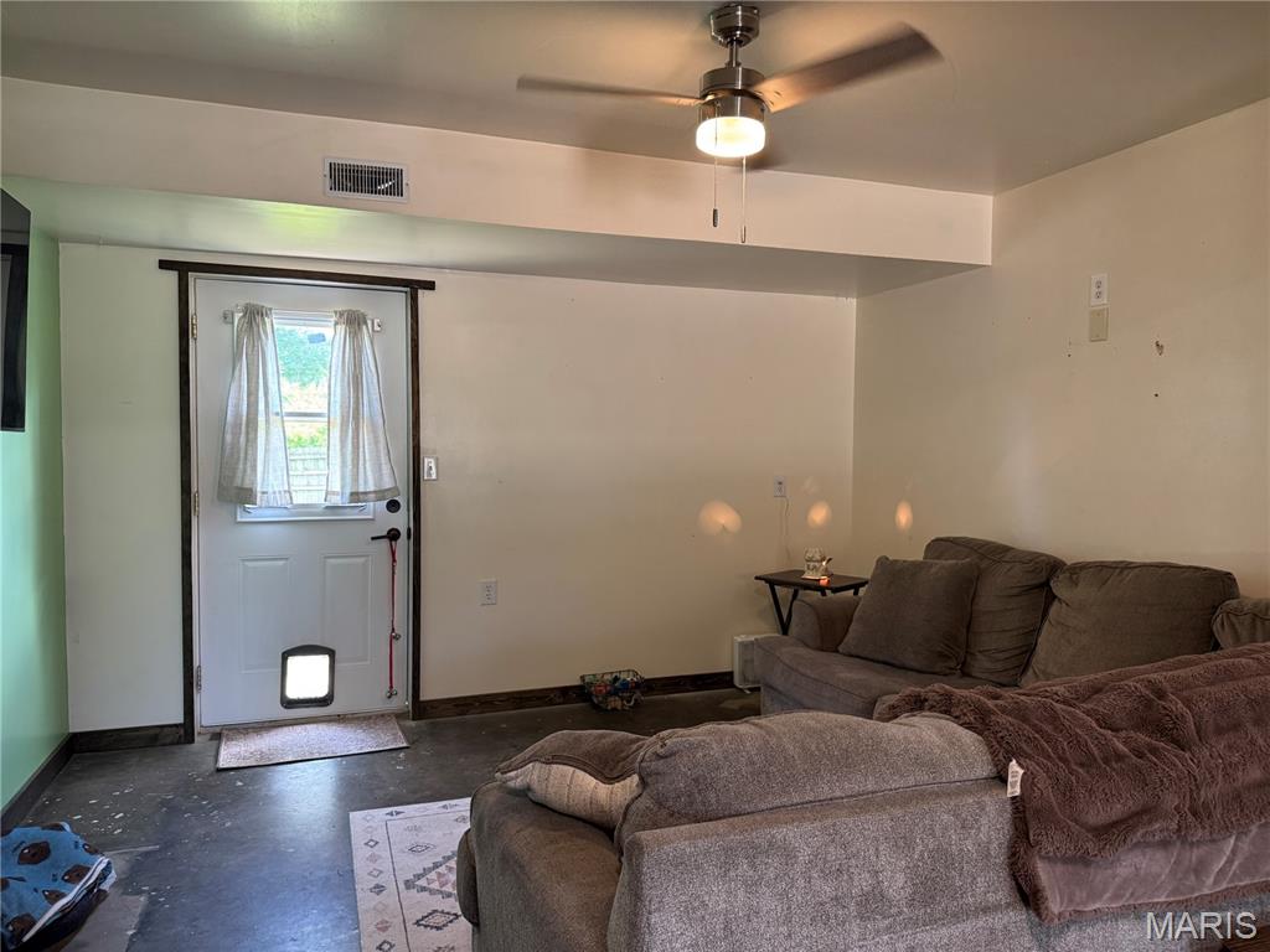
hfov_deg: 71.6
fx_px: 881
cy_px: 476
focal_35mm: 24
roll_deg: -0.1
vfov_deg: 56.8
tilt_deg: -1.9
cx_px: 635
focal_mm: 6.76
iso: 250
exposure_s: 1/60
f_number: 1.78
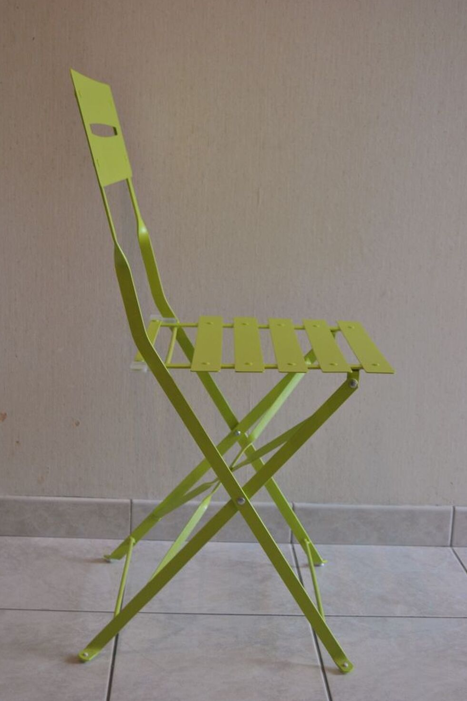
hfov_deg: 25.3
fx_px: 1041
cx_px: 230
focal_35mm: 54
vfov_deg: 37.2
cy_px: 353
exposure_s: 1/40
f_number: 4.5
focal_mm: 35
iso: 400
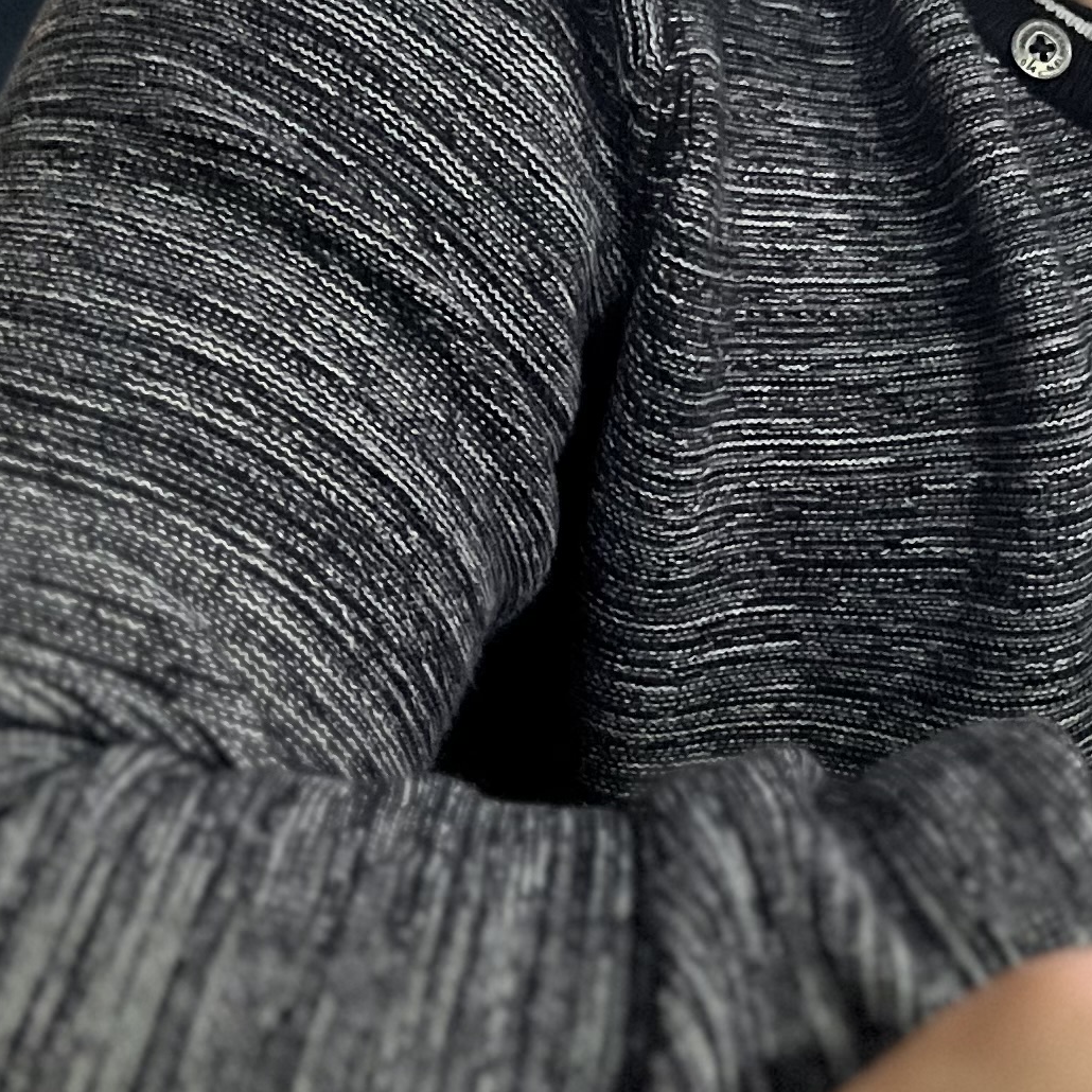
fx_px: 3212
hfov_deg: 18.7
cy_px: 151
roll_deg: +2.2
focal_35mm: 90
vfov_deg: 19.0
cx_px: 1156
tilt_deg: -12.9
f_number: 1.6
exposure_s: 1/30
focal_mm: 5.1
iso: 800
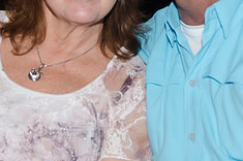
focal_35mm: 133
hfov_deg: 15.4
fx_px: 897
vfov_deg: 10.2
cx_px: 135
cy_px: 19
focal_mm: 36
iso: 400
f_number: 5.6
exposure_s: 1/60
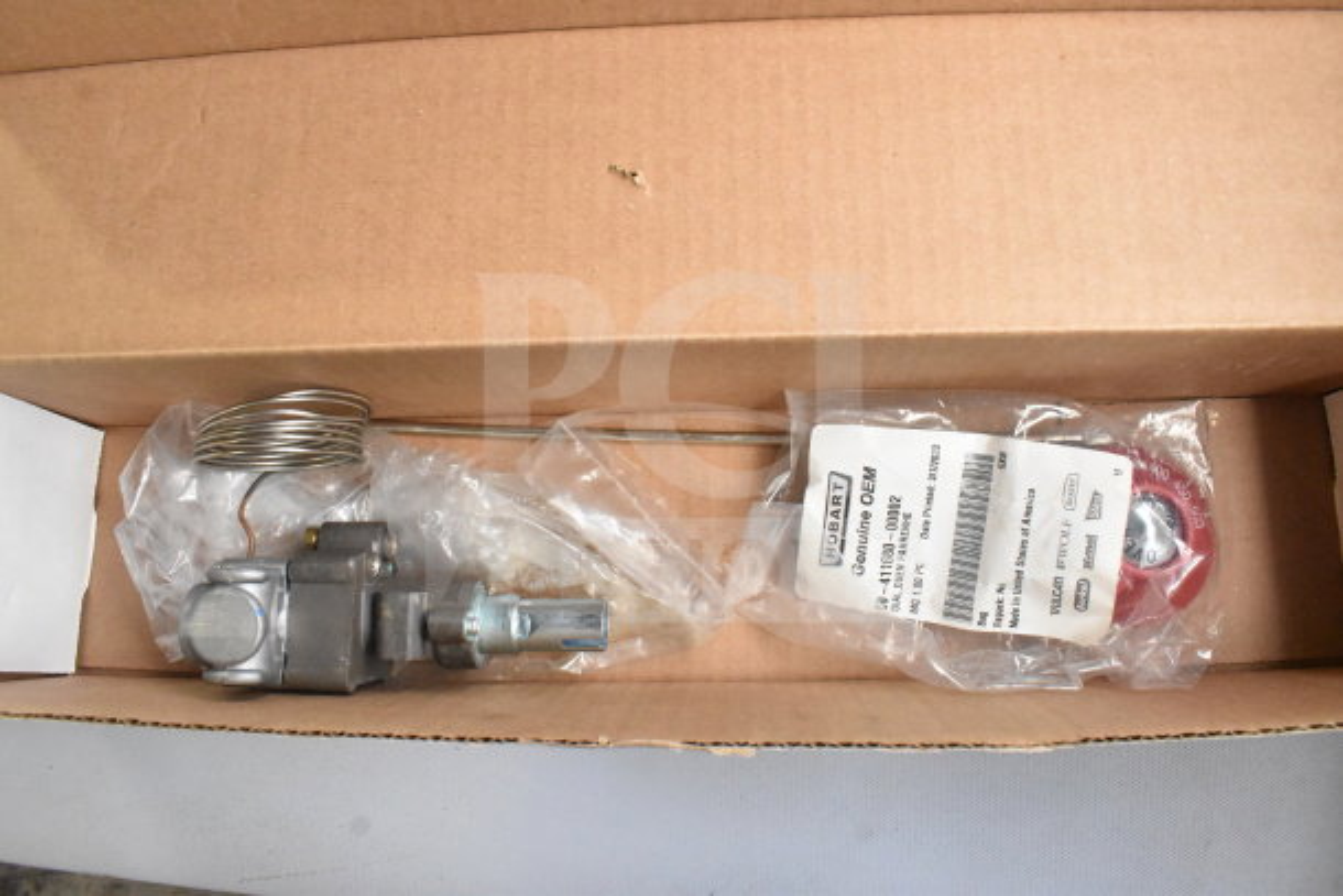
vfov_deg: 48.0
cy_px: 448
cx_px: 672
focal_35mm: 27
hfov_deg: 67.4
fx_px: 1007
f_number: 10
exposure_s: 1/400
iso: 6400
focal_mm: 18
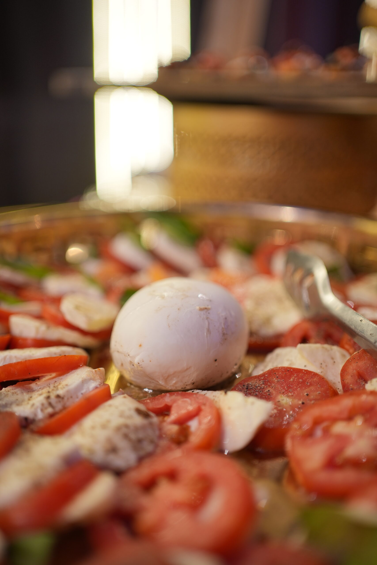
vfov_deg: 54.4
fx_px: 550
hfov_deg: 37.9
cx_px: 188
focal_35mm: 35
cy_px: 282
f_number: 1.8
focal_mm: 35
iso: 250
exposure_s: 1/125
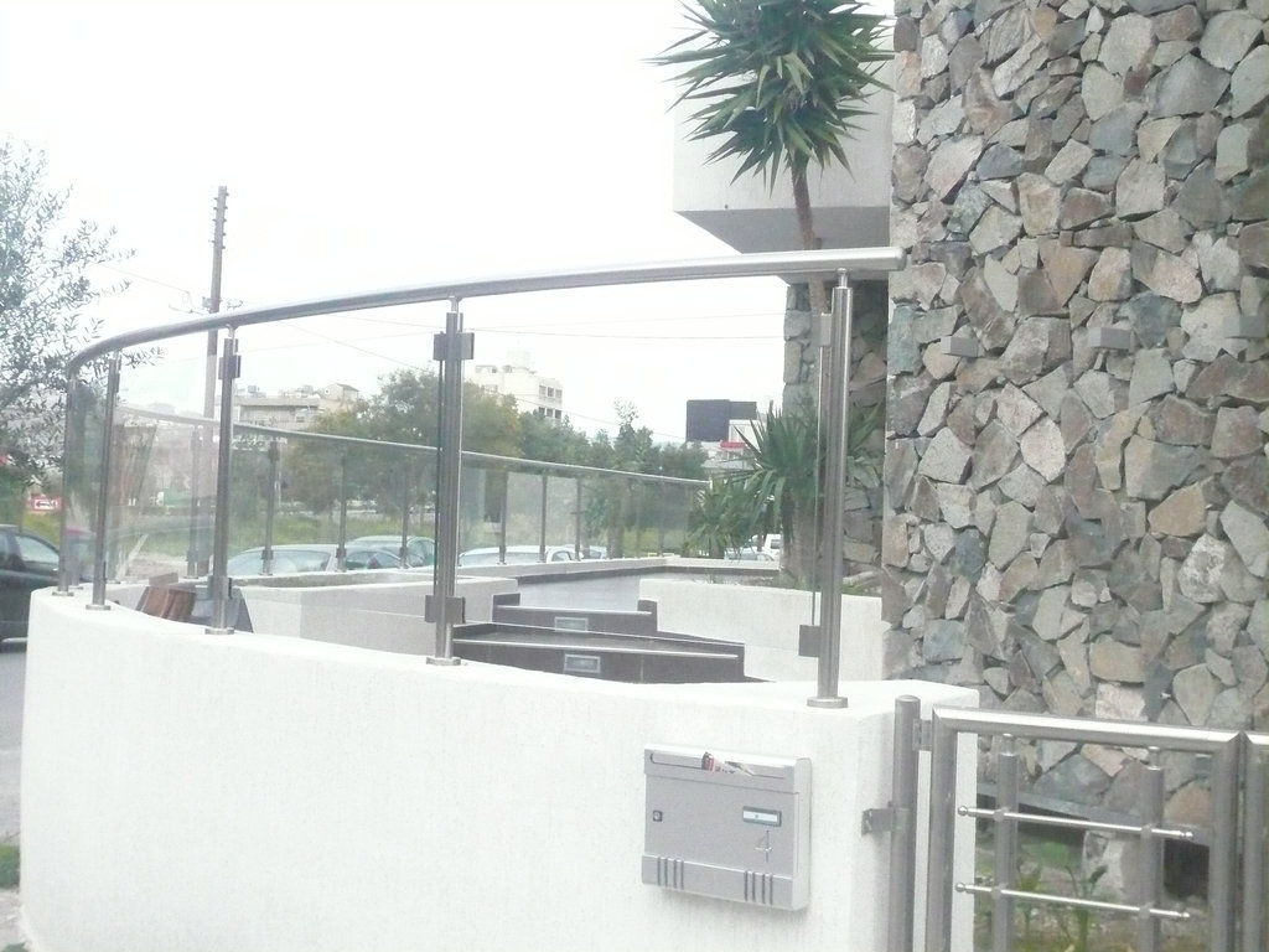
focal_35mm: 49
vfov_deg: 29.7
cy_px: 476
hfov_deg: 38.9
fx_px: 1796
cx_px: 634
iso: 1250
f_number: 10
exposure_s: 1/400
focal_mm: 8.1
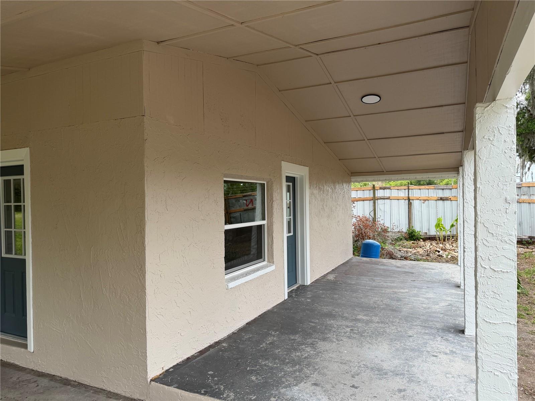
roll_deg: +1.1
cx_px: 268
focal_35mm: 24
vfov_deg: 56.8
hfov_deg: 71.6
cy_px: 200
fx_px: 371
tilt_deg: -0.3
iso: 80
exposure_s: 1/1091
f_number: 1.78
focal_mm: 6.76
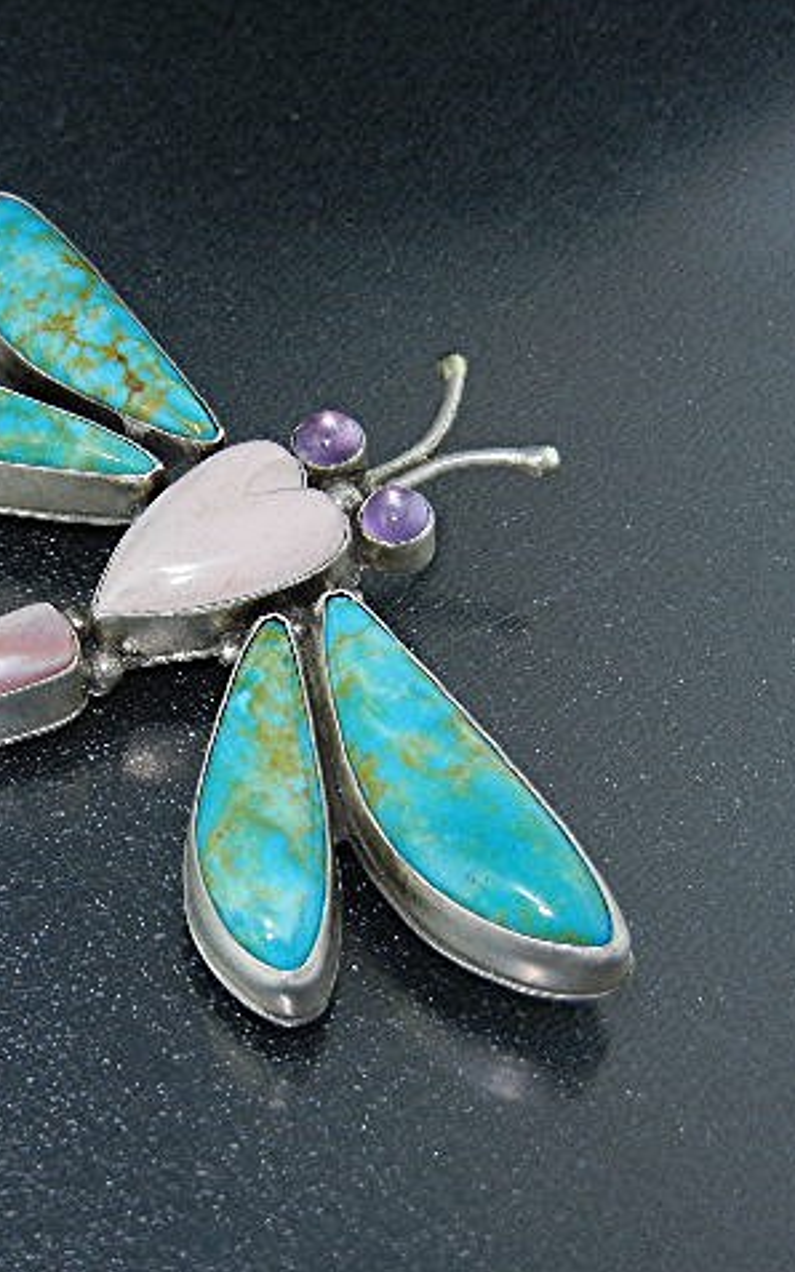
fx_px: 2566
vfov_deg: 27.9
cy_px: 635
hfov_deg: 17.5
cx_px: 149
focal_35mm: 74
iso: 270
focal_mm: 9.3
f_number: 3.9
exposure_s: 1/30
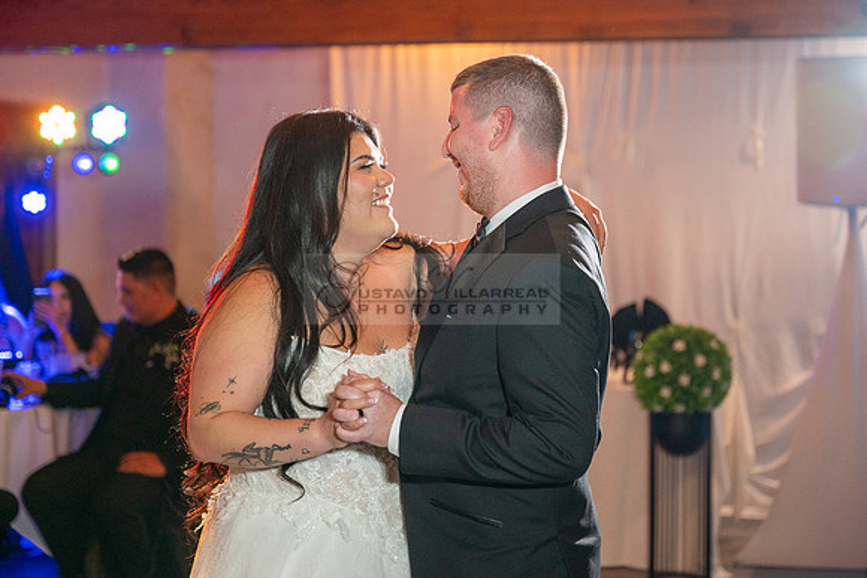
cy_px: 267
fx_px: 1812
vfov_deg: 18.1
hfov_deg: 26.9
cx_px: 434
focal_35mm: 75
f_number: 2.8
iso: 800
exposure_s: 1/125
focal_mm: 70
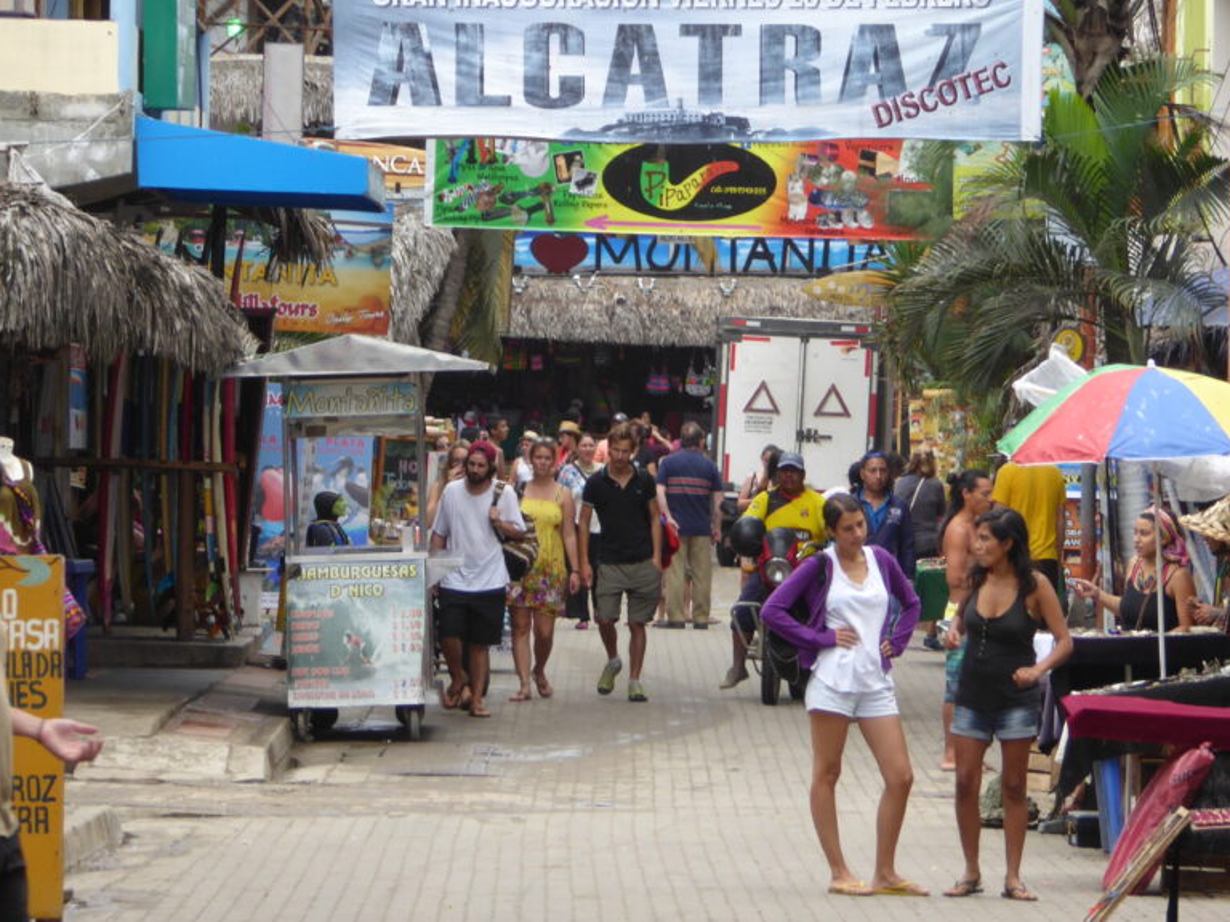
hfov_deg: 6.7
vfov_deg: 5.0
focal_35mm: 296
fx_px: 10518
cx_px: 593
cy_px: 360
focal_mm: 35.8
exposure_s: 1/80
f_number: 5.6
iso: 125
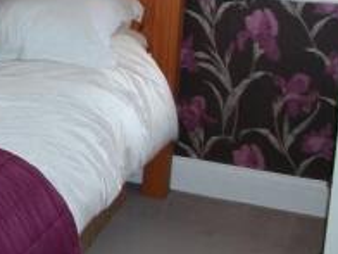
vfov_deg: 15.4
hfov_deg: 18.5
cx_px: -158
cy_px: 30
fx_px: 928
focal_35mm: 95
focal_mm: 5.7
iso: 125
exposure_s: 1/40
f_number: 2.9
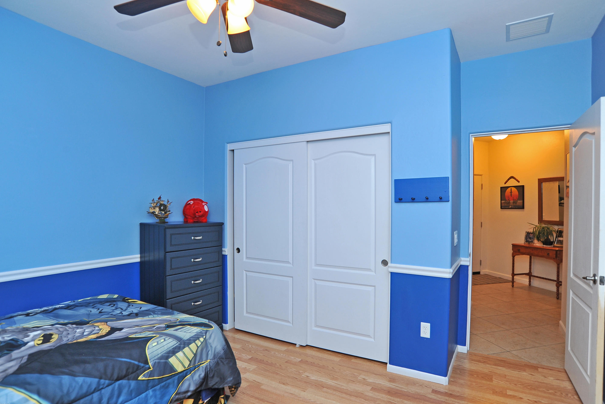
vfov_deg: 64.6
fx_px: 319
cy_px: 205
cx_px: 310
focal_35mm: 19
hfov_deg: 86.9
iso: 640
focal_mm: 18
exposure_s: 1/40
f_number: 6.3
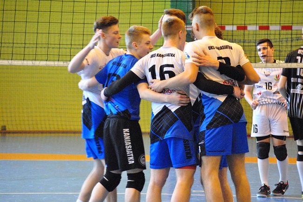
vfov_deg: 6.8
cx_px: 152
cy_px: 101
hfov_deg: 10.1
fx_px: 1706
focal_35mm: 202
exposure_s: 1/100
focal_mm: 135
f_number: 5.6
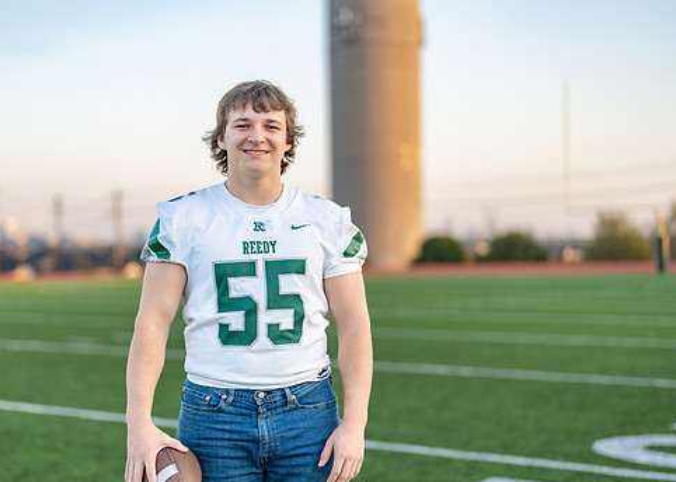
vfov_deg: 22.6
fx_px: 1209
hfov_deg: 31.1
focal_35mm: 63
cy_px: 268
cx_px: 271
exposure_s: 1/1000
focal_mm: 50
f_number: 1.2
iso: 100
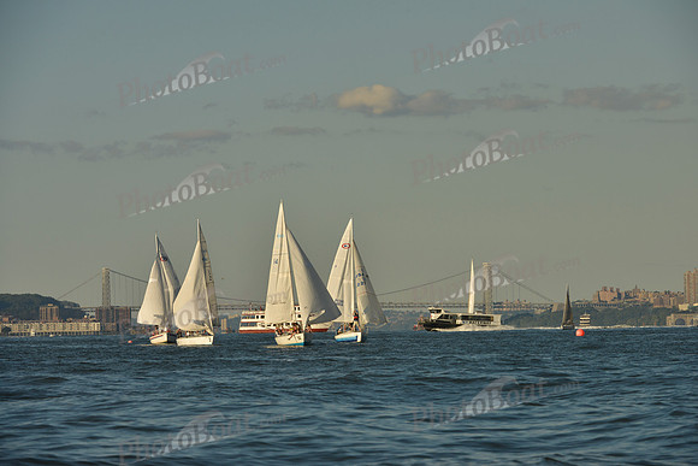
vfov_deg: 6.2
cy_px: 233
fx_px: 4266
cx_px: 349
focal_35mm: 220
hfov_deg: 9.4
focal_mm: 220
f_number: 9
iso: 200
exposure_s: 1/1000
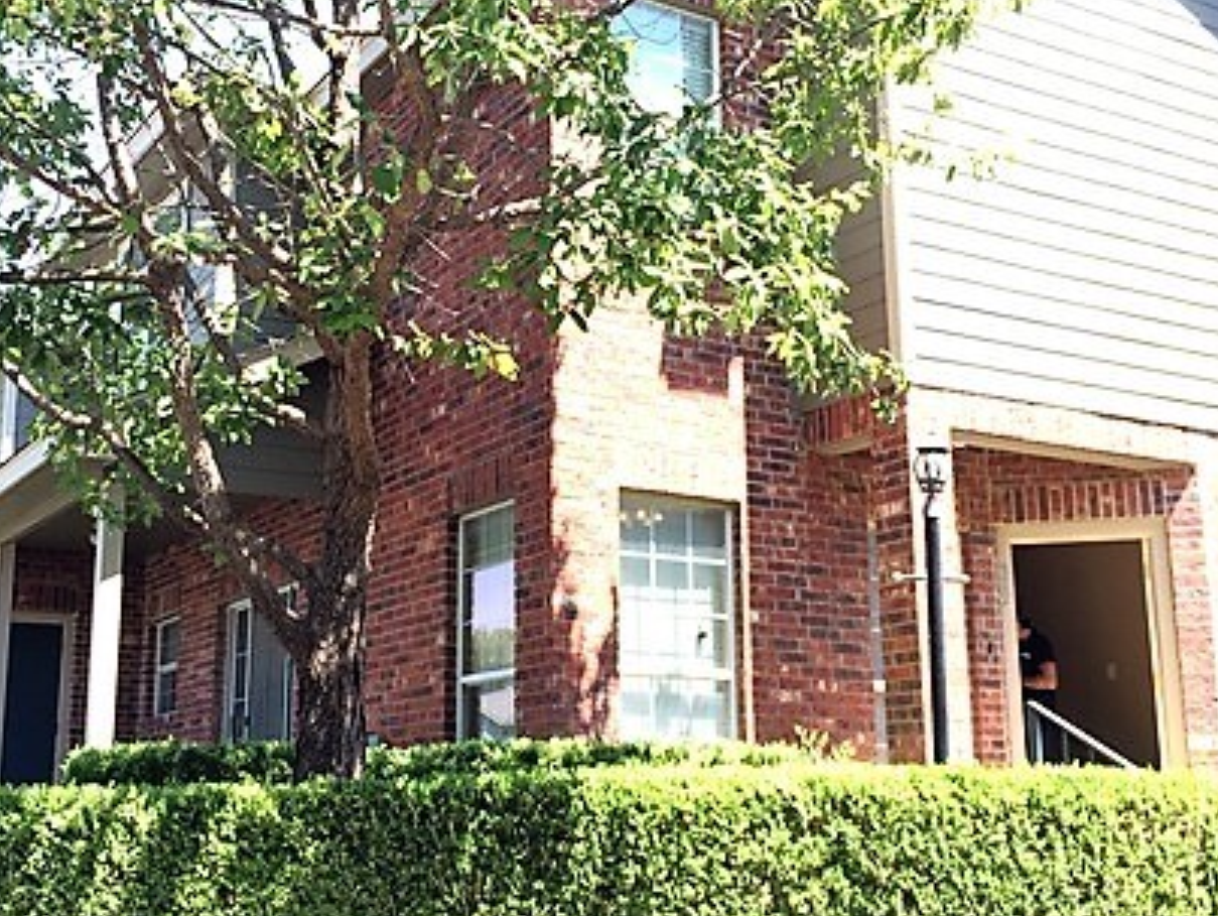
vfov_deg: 31.6
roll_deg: -0.2
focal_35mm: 46
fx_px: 1620
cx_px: 553
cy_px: 466
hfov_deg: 41.2
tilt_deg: +12.3
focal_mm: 4.15
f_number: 2.2
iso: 32
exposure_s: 1/175
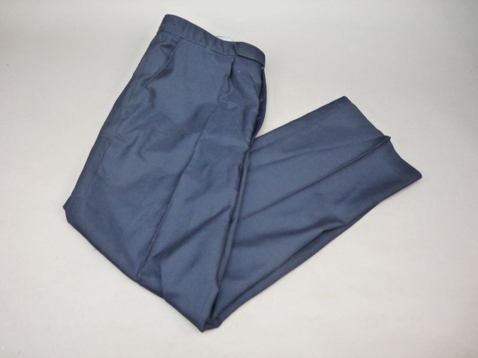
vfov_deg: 51.4
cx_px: 239
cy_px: 179
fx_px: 373
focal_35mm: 27
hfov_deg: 65.3
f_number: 2.8
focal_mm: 4.8
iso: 400
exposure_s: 1/30
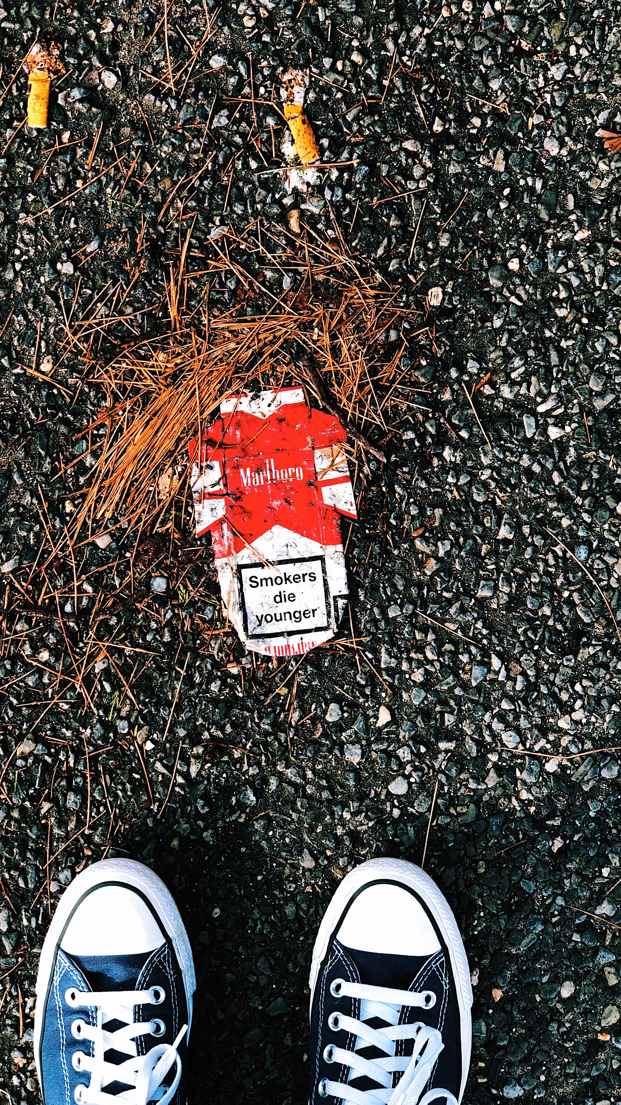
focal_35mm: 61
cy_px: 556
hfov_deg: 19.7
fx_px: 1786
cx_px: 253
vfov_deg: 34.4
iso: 16
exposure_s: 1/120
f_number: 2.4
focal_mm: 6
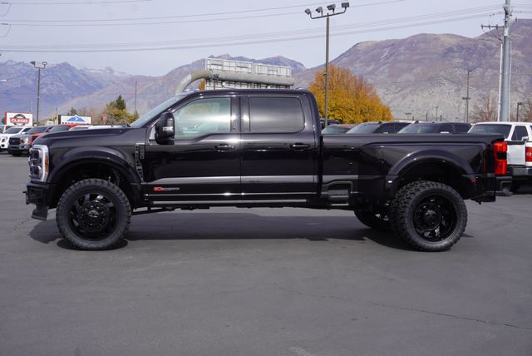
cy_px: 178
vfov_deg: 26.5
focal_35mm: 51
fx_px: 754
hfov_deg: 38.8
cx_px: 266
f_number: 11
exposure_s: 1/125
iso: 100
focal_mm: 34
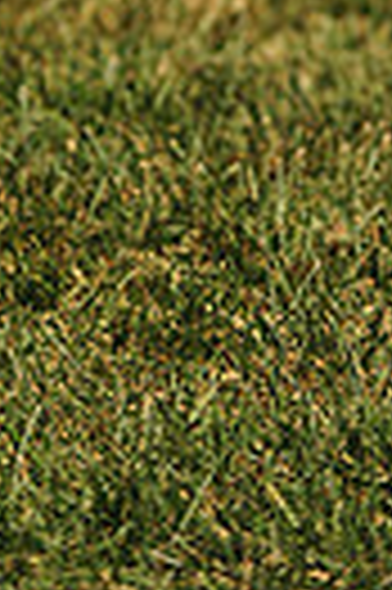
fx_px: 11250
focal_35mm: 687
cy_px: -698
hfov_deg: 2.0
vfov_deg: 3.0
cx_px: -356
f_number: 5
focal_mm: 155
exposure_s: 1/1000
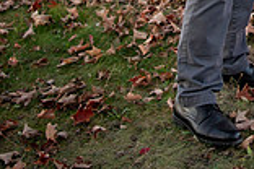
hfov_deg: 14.4
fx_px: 924
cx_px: 405
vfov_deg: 9.6
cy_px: -193
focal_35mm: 131
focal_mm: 30
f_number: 2.8
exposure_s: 1/800
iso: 640
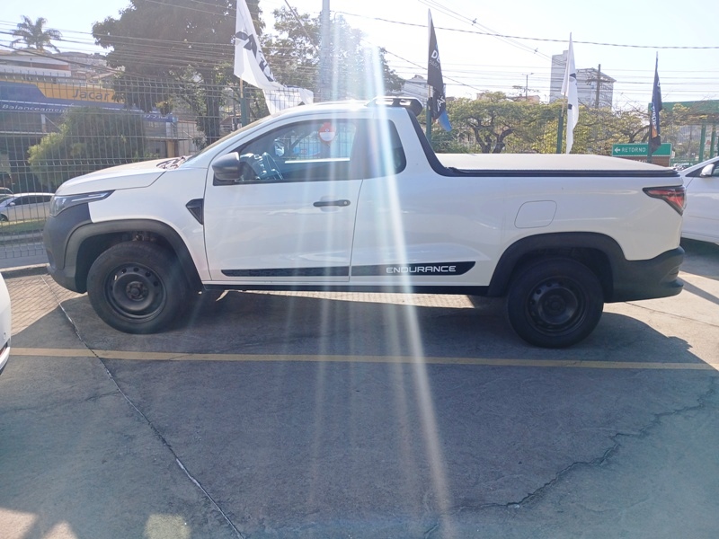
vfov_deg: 53.1
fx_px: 540
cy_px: 270
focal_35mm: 26
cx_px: 360
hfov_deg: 67.3
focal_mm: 3.98
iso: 20
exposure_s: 1/220
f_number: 1.8
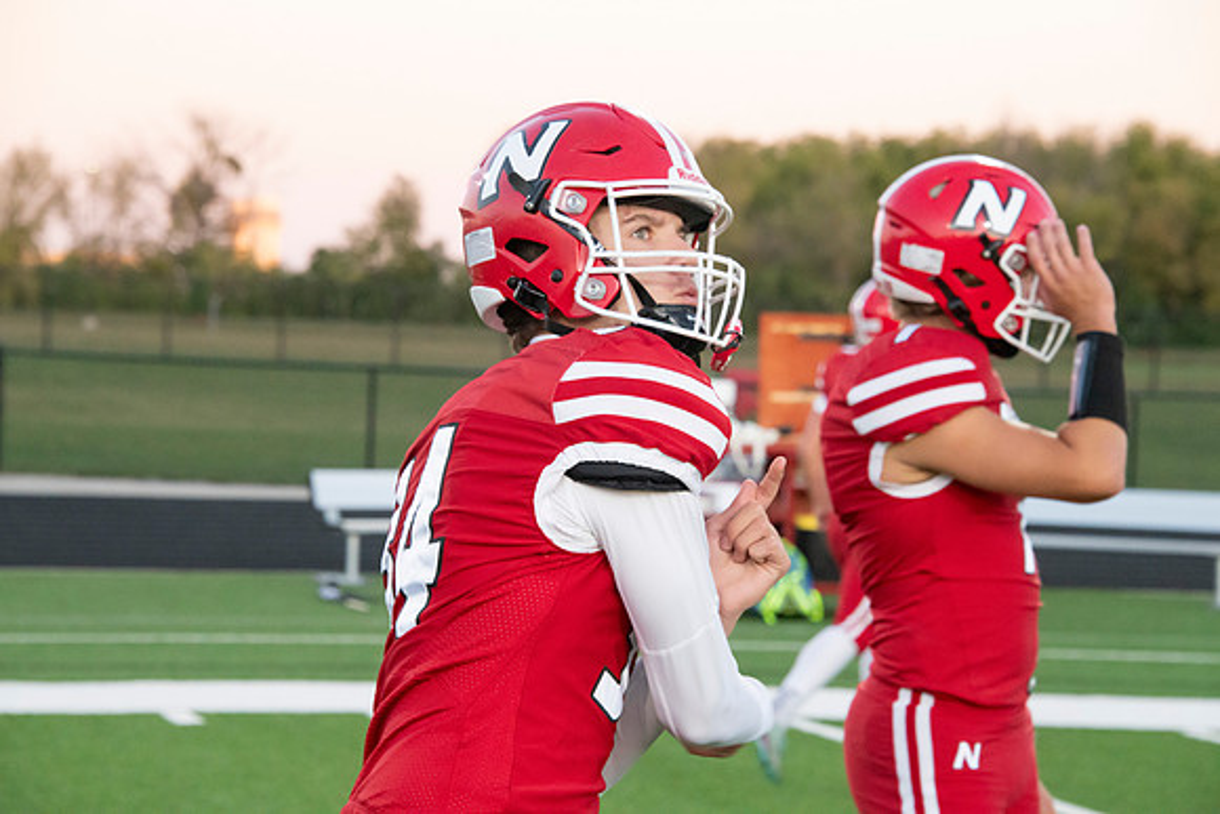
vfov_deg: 8.6
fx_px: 5423
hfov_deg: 12.8
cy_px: 407
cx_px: 610
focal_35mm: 160
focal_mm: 160
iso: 8000
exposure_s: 1/500
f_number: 9
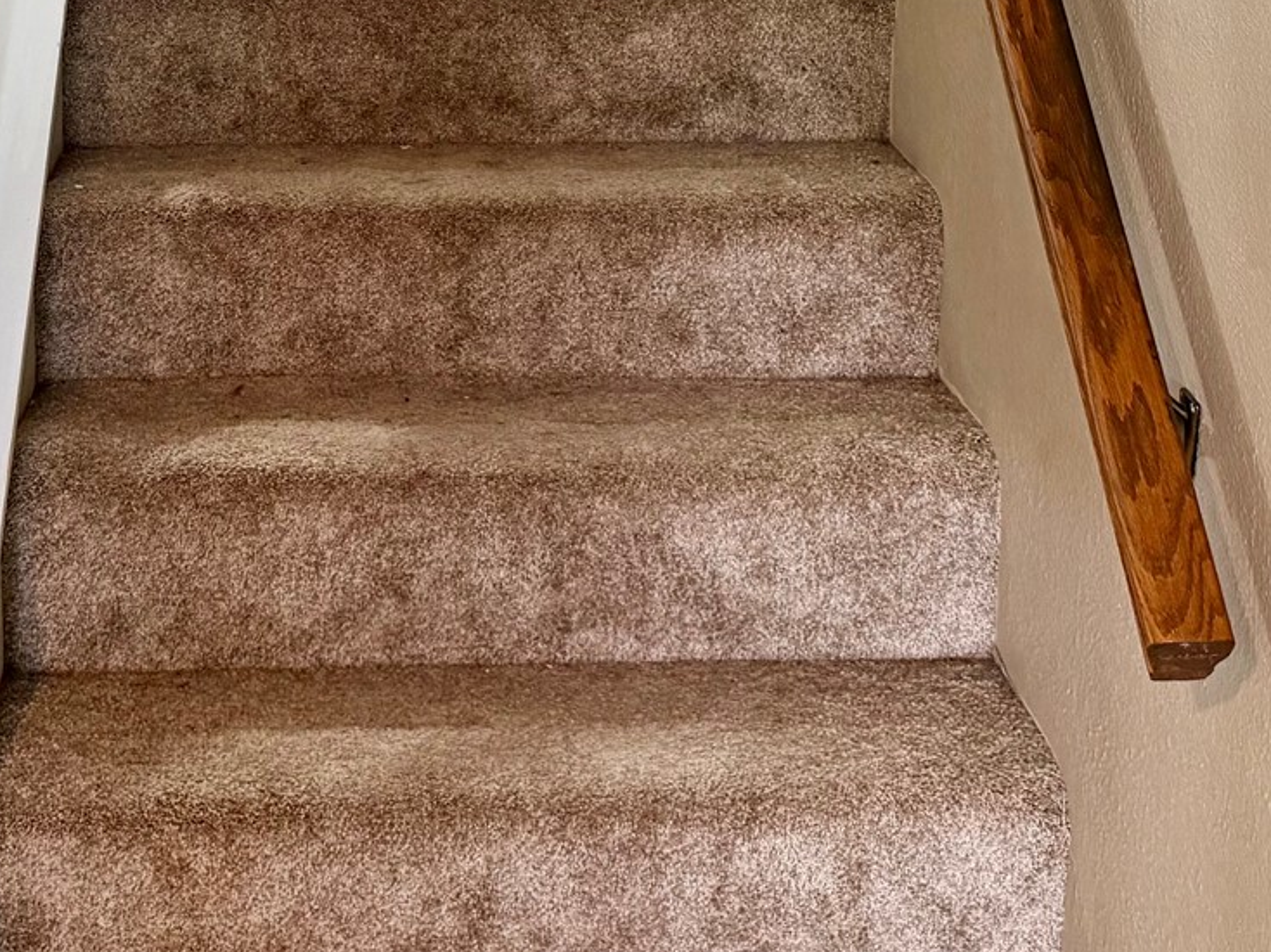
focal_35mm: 67
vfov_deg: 20.2
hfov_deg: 28.8
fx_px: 2459
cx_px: 455
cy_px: -268
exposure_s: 1/60
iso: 320
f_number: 1.78
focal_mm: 6.76
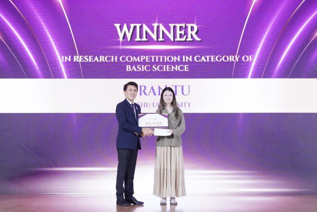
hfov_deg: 47.4
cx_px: 158
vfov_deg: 32.7
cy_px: 106
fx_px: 361
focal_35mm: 41
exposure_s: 1/60
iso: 1000
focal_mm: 41
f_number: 4
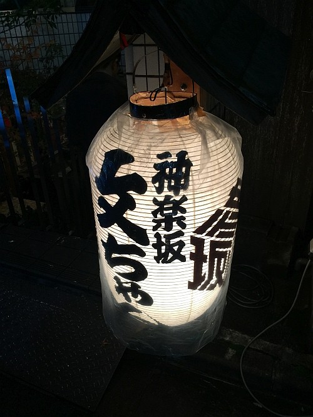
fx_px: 350
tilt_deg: -28.2
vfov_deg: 61.7
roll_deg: +2.1
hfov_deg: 48.2
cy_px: 208
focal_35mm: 29
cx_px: 156
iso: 40
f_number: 2.2
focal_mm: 4.15
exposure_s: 1/15
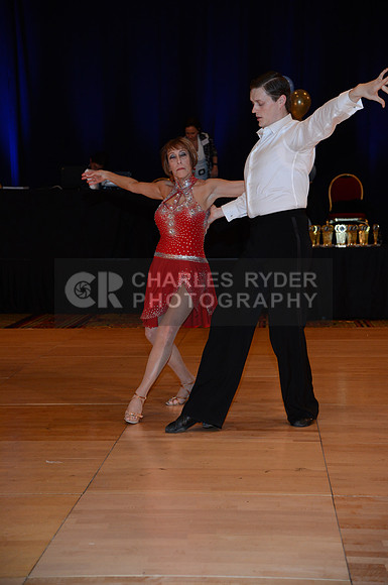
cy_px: 292
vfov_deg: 28.9
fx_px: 1135
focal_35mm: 70
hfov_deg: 19.4
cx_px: 194
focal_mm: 70
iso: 2000
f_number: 4.5
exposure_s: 1/200
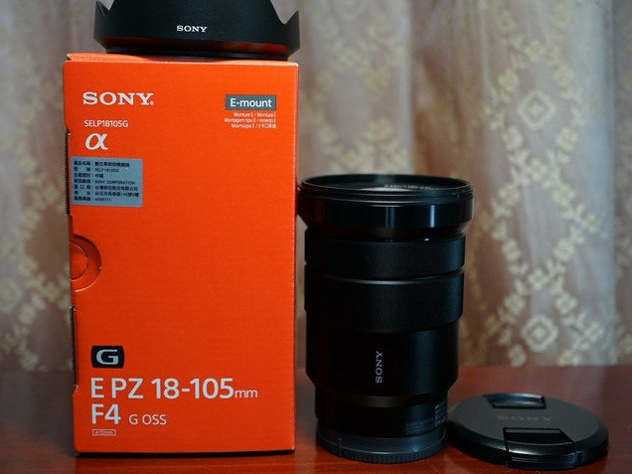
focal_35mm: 49
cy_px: 237
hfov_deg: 38.9
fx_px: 895
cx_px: 313
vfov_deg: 29.7
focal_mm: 30
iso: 320
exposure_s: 1/60
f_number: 3.5
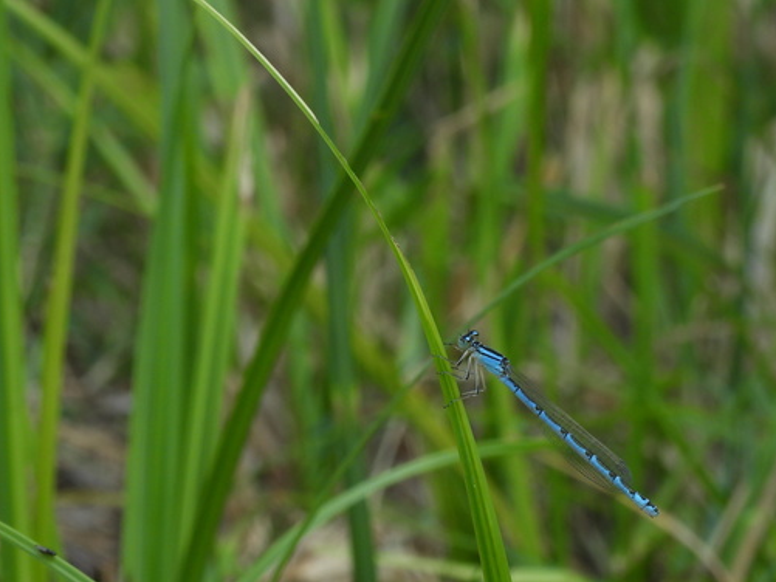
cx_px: 506
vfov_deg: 4.7
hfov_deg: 6.3
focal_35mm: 315
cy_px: 433
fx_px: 7063
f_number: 5.6
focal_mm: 33
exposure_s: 1/200
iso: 100
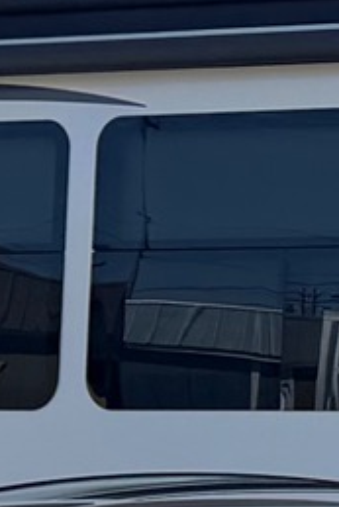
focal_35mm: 197
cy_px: 427
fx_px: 2779
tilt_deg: +2.7
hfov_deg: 5.6
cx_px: 1530
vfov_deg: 10.4
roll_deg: -1.3
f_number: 1.78
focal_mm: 6.76
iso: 80
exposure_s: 1/4673
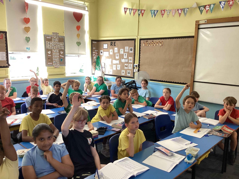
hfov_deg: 58.4
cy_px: 90
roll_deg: -2.5
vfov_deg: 45.4
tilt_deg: -10.3
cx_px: 120
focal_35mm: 31
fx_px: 214
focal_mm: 3.3
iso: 125
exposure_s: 1/50
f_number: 2.4
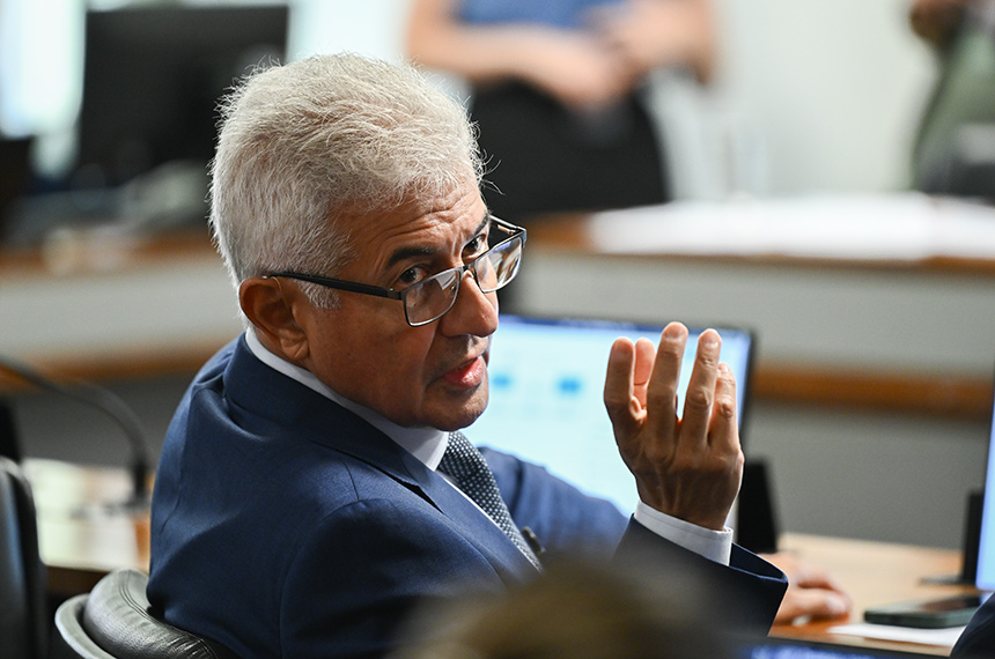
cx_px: 498
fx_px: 5517
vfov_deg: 6.8
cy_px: 330
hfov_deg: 10.3
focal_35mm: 200
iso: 1600
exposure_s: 1/125
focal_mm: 200
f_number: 2.8
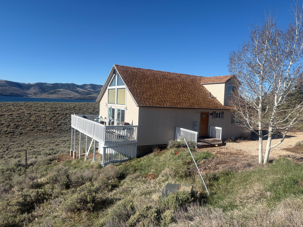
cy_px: 114
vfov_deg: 53.1
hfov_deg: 67.3
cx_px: 152
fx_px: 228
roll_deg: -2.7
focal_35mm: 26
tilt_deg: -2.5
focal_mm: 5.96
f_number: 1.6
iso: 50
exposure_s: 1/3279
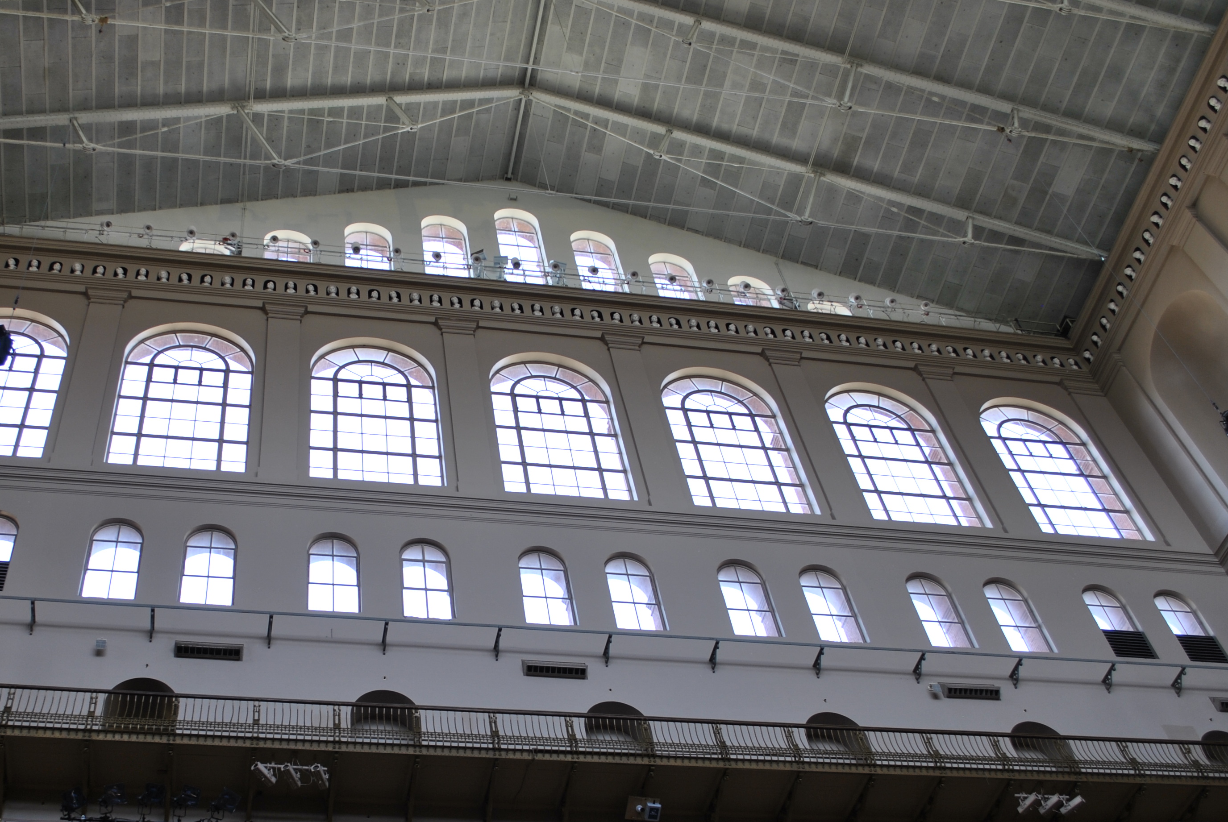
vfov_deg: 34.9
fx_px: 1298
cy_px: 528
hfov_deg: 50.1
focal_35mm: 38
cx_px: 457
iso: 100
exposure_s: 1/50
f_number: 4.5
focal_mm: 18
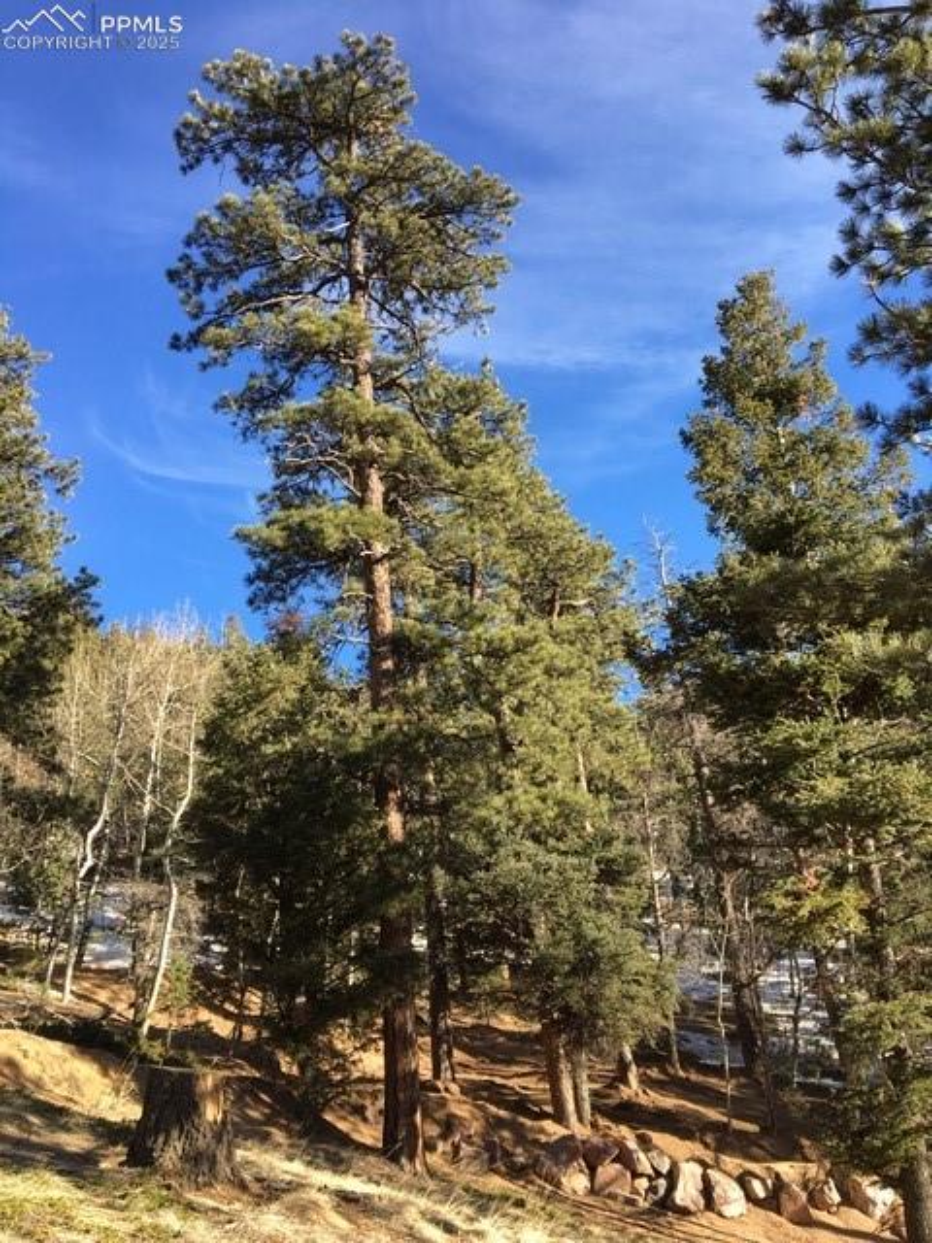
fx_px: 1041
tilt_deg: +20.8
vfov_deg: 61.7
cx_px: 466
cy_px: 622
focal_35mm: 29
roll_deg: +5.1
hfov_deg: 48.2
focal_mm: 4.15
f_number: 2.2
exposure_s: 1/432
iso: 25
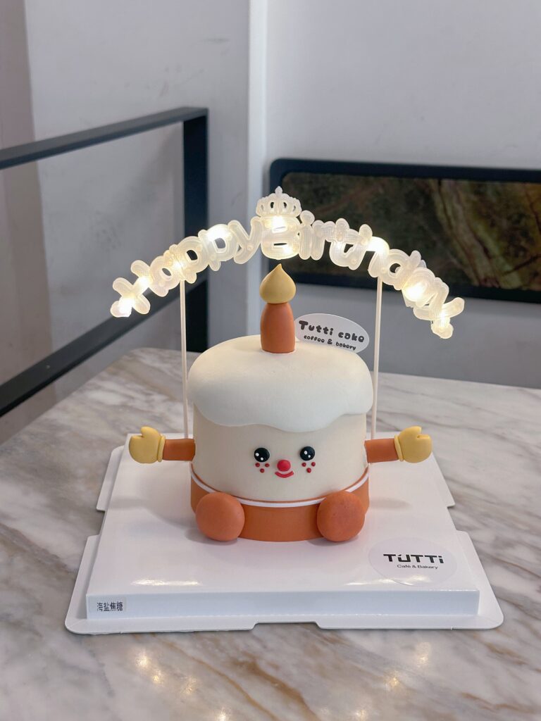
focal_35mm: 48
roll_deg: +0.4
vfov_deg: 39.7
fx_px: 1000
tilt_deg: -18.9
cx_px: 270
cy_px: 360
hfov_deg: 30.3
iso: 125
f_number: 1.78
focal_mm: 6.86
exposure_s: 1/50
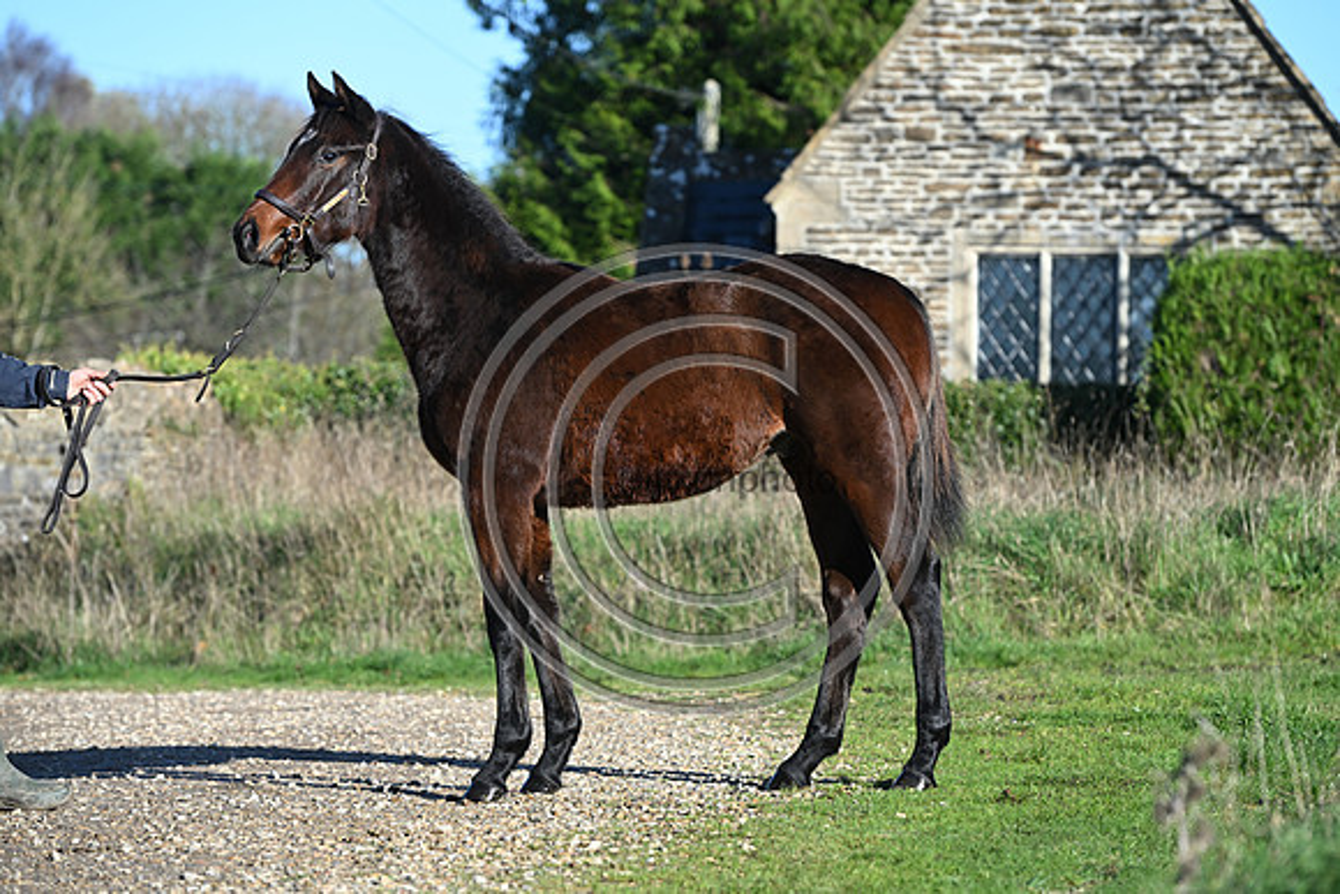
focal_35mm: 140
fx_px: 5212
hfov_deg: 14.7
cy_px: 447
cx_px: 670
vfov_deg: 9.8
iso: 320
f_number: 4.5
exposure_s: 1/1250
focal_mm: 140
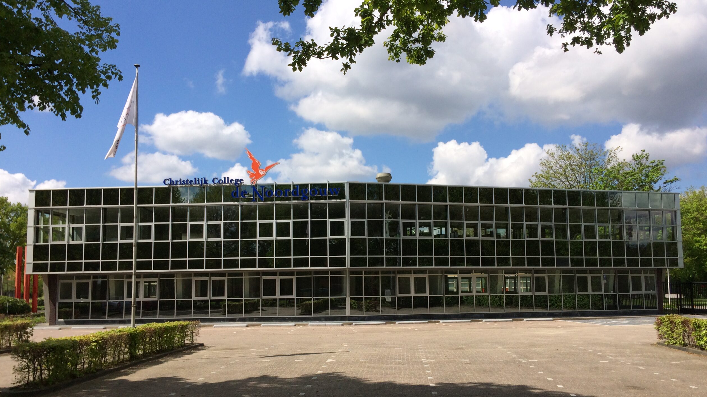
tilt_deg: +2.5
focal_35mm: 32
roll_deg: +0.1
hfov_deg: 61.0
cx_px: 354
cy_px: 233
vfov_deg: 36.6
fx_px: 600
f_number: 2.2
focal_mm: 4.15
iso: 32
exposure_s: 1/2933
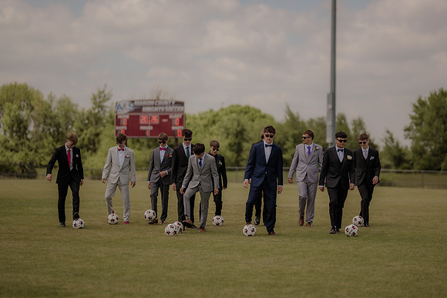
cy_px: 156
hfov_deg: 21.8
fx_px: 1162
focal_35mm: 94
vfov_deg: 14.6
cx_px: 238
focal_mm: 85
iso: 125
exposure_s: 1/4000
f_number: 1.4
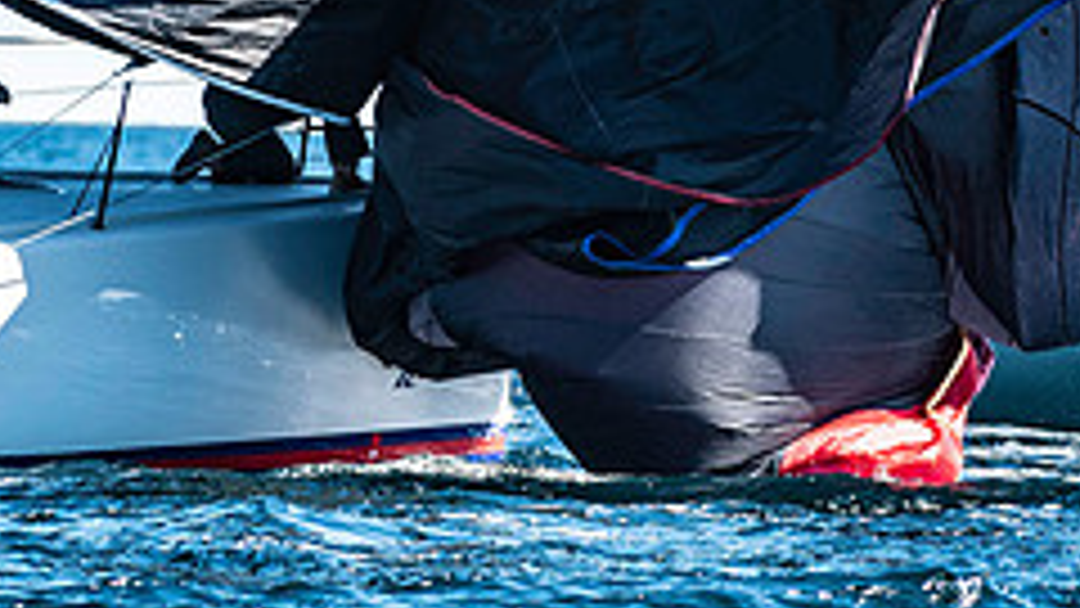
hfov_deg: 2.1
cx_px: 68
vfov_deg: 1.2
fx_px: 29382
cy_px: -200
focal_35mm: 1026
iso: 320
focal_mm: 270
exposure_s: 1/1000
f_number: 5
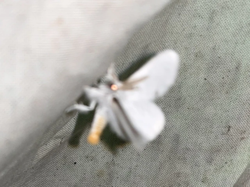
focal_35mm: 26
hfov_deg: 67.3
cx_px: 125
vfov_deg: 53.1
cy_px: 94
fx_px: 188
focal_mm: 5.1
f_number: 1.6
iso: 32
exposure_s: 1/1294
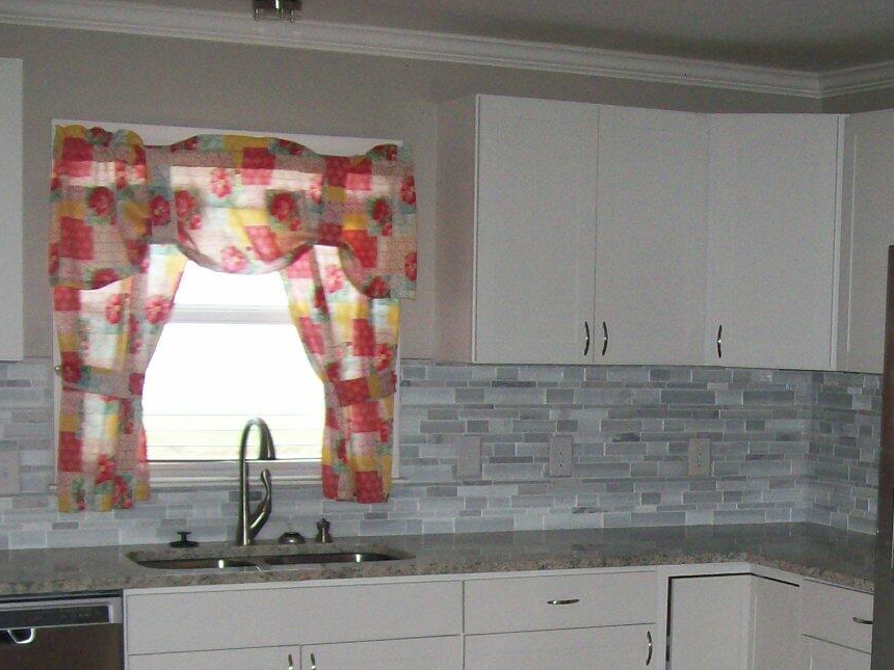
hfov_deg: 28.5
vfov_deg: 21.4
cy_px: 618
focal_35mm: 67
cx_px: 687
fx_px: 1730
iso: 140
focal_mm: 6
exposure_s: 1/64
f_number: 2.7
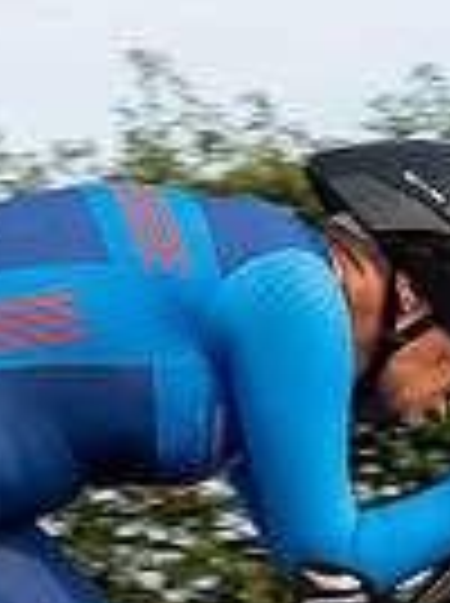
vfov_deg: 5.4
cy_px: 551
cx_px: 97
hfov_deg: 4.1
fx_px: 6329
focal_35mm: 364
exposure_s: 1/640
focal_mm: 63
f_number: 4.5
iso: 160
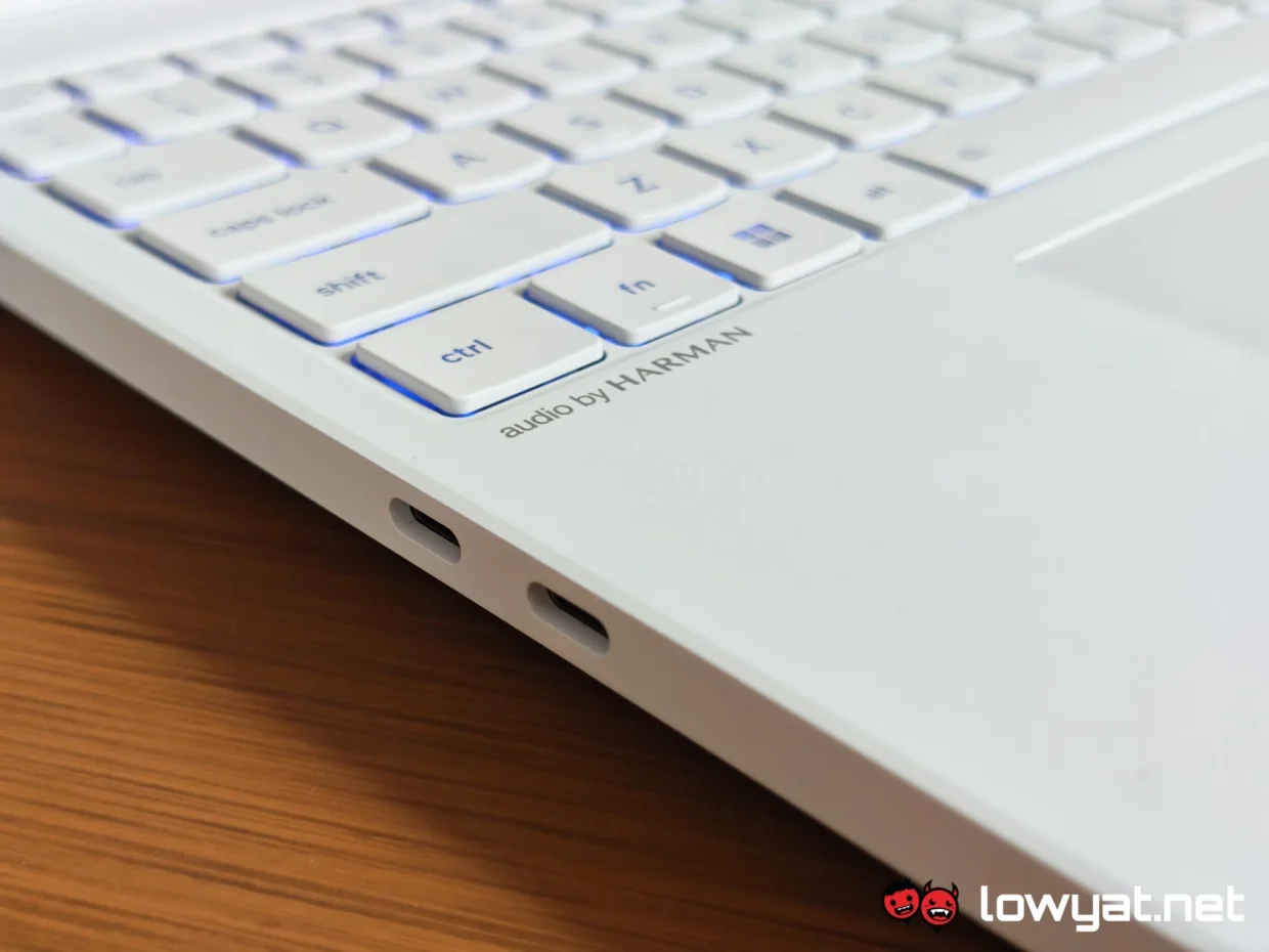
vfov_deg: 31.5
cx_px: 634
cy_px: 476
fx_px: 1686
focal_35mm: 46
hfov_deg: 41.2
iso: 64
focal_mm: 5.4
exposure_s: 1/100
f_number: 2.8
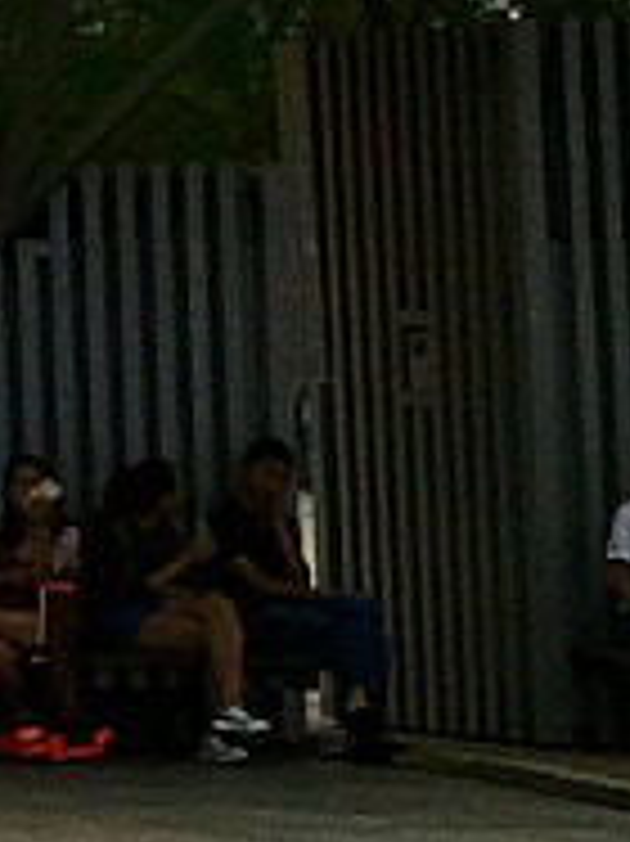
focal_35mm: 248
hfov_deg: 4.8
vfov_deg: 7.9
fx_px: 6025
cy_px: -50
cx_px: -2668
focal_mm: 4.15
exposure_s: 1/2262
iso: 25
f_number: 2.2
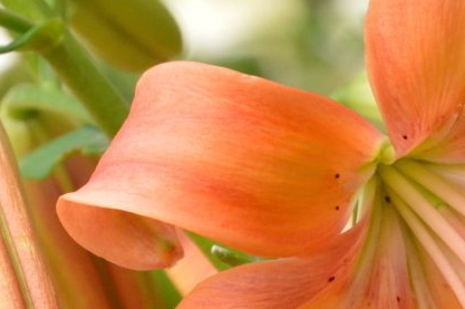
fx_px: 6892
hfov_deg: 3.9
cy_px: 243
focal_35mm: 534
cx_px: 416
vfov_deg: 2.6
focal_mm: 145
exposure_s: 1/250
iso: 2500
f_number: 18
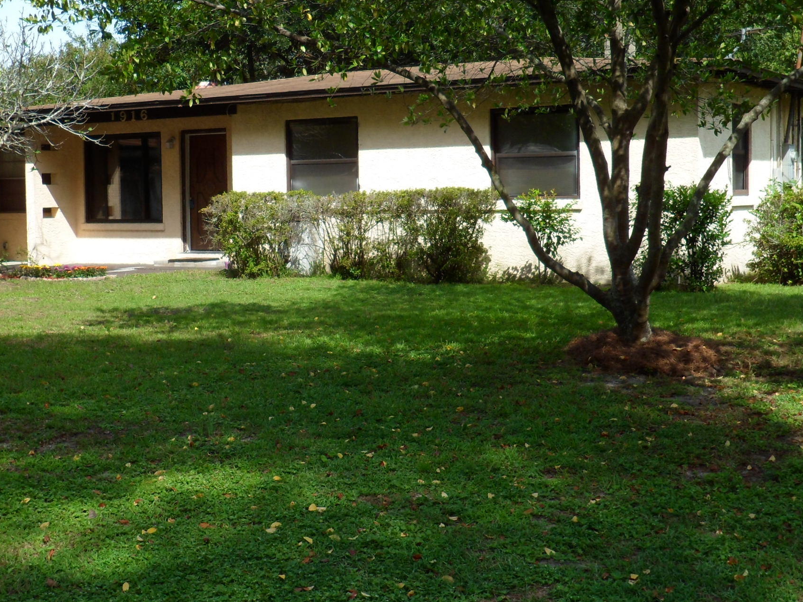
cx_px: 360
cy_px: 254
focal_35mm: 55
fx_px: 1276
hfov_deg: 34.9
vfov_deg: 26.5
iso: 80
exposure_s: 1/350
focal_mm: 6.6
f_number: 3.8
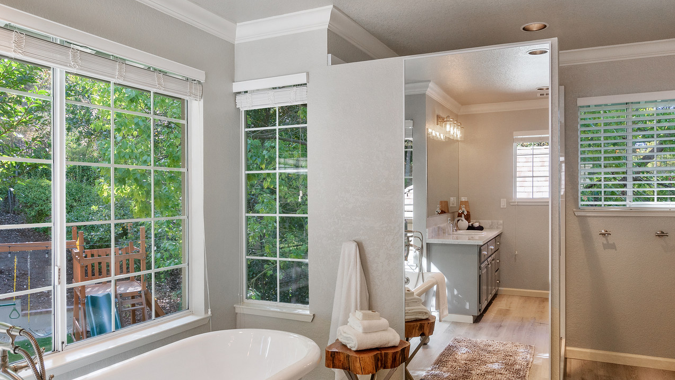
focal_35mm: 27
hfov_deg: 69.9
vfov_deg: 42.9
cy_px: 195
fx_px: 483
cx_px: 335
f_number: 7.1
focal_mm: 16
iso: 250
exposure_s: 1/30
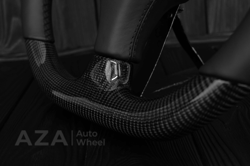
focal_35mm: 52
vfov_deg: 25.8
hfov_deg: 37.8
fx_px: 365
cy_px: 83
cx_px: 125
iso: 500
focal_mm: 35
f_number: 6.3
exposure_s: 1/125
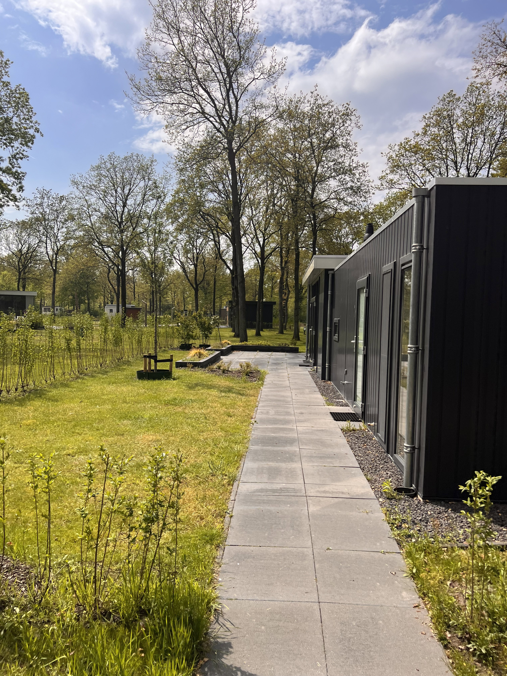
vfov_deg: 67.3
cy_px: 338
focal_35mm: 26
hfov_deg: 53.1
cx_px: 254
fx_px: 508
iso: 50
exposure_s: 1/5076
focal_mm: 5.7
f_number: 1.5
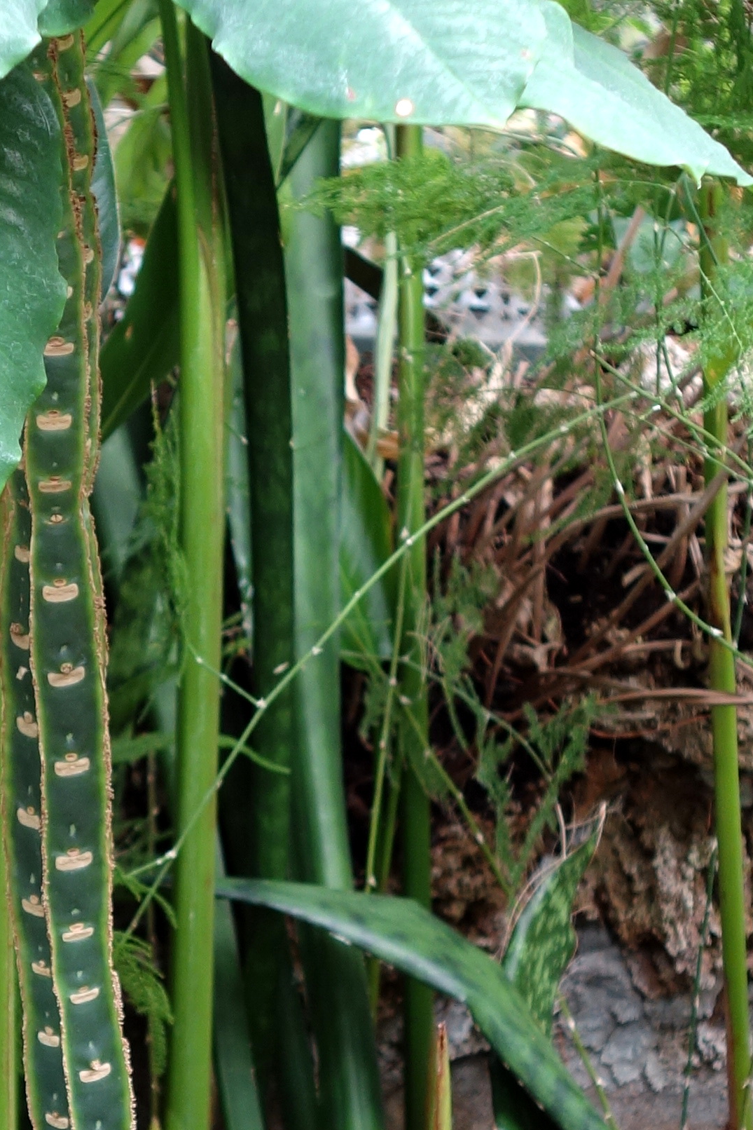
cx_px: 50
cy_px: 763
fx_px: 3513
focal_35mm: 112
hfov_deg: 12.1
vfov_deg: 18.2
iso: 200
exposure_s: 1/40
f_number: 2.5
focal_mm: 12.32
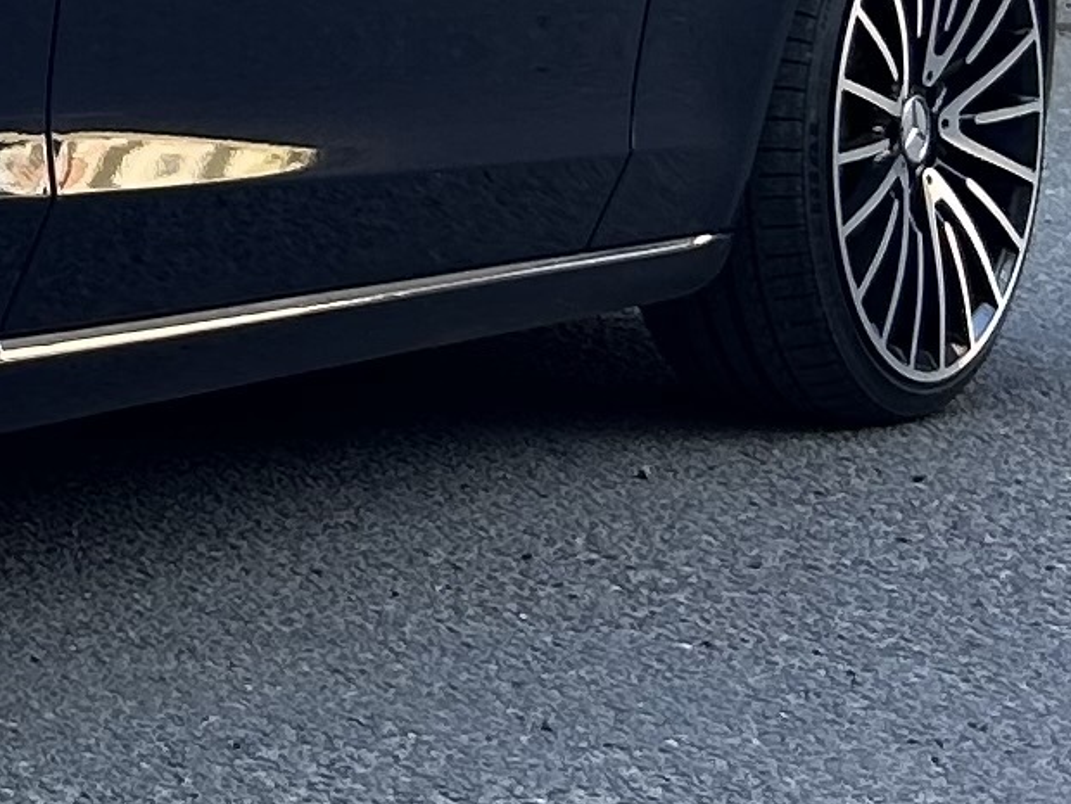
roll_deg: +0.0
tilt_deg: -3.7
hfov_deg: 10.6
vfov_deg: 8.7
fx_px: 5229
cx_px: -1135
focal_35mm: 169
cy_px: -239
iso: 40
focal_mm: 5.7
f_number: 1.5
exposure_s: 1/211
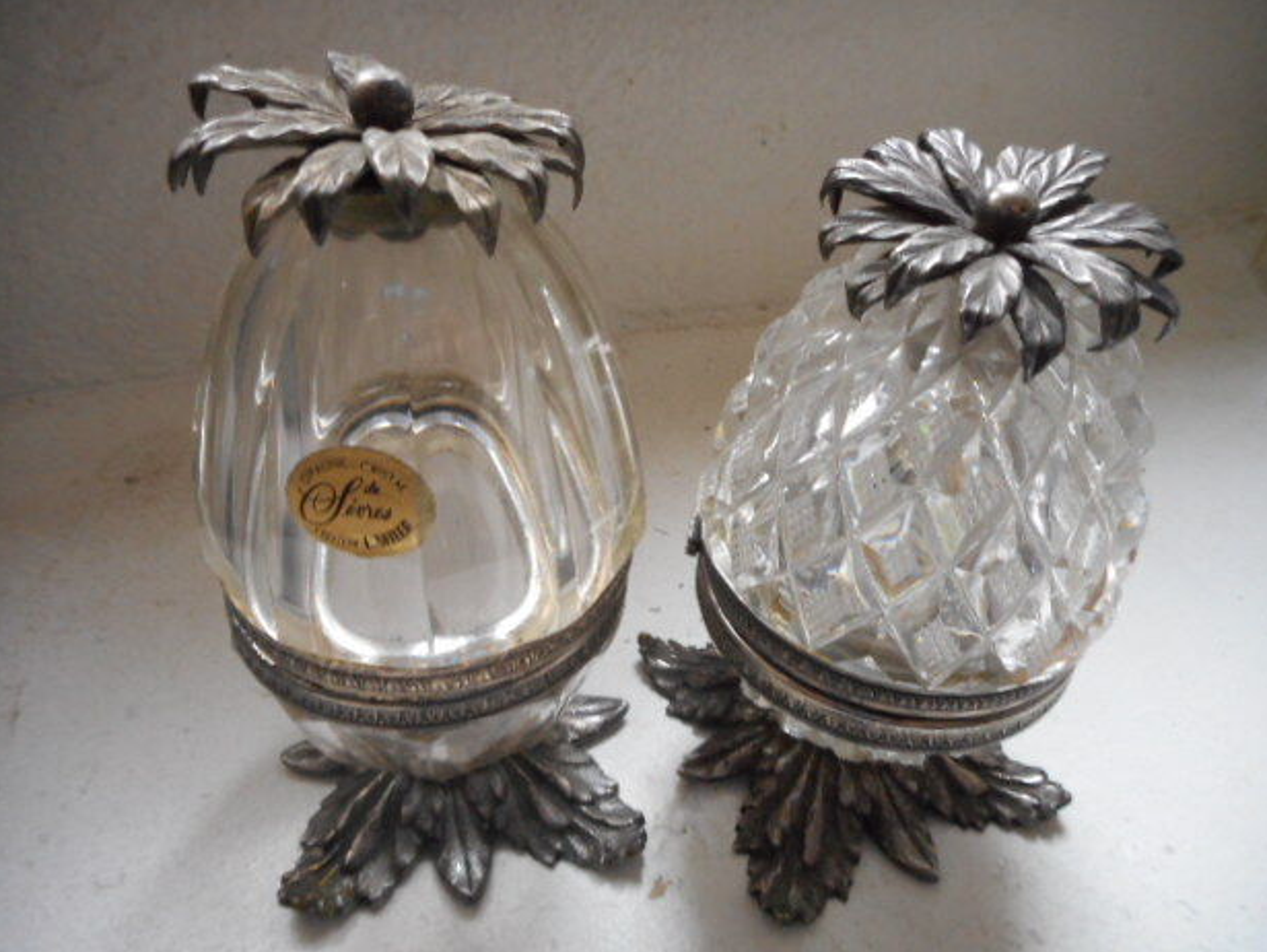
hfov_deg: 67.3
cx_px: 618
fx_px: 952
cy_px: 490
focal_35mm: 26
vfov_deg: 53.1
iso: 400
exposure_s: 1/15
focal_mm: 4.5
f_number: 3.7
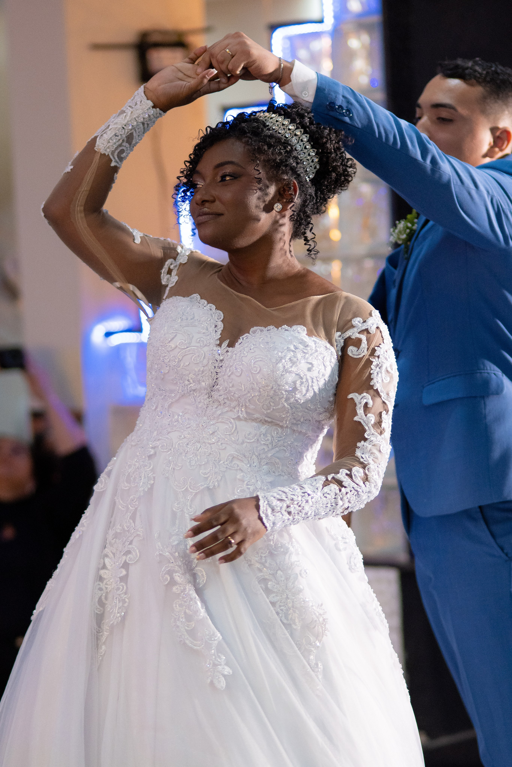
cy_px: 384
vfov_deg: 16.1
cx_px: 256
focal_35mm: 128
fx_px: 2720
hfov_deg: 10.8
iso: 1250
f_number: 1.8
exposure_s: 1/320
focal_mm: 85
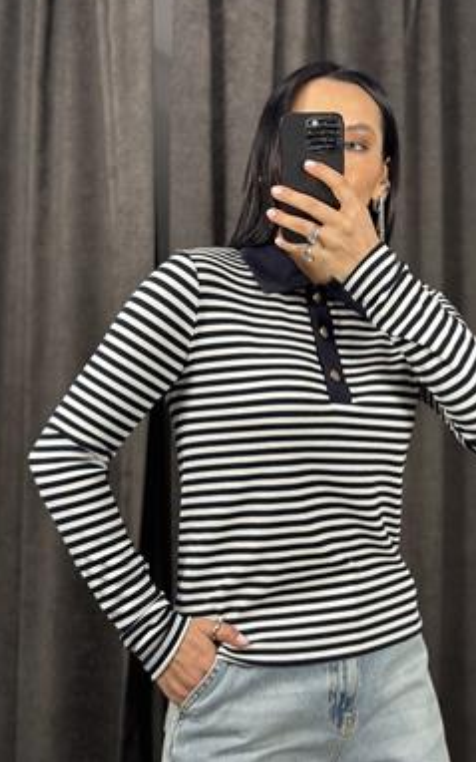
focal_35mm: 55
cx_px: 285
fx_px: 1141
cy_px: 354
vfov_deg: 36.9
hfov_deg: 23.5
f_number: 1.78
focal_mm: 6.86
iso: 125
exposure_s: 1/100
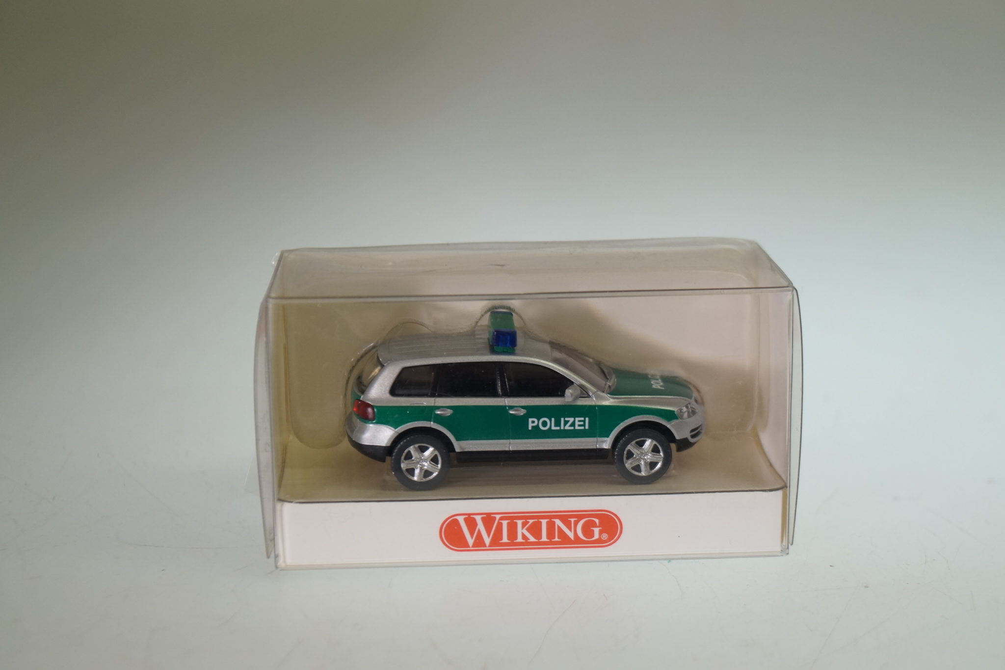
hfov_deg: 29.9
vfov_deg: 20.2
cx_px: 502
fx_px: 1884
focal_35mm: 68
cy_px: 335
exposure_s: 1/160
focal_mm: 45
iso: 500
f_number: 5.6
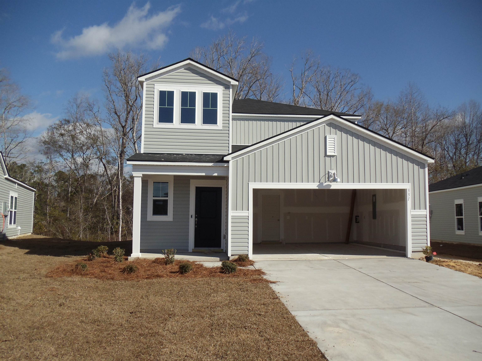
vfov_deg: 32.9
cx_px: 241
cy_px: 180
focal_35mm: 44
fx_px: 613
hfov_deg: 42.9
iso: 100
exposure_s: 1/500
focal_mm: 6
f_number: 7.1
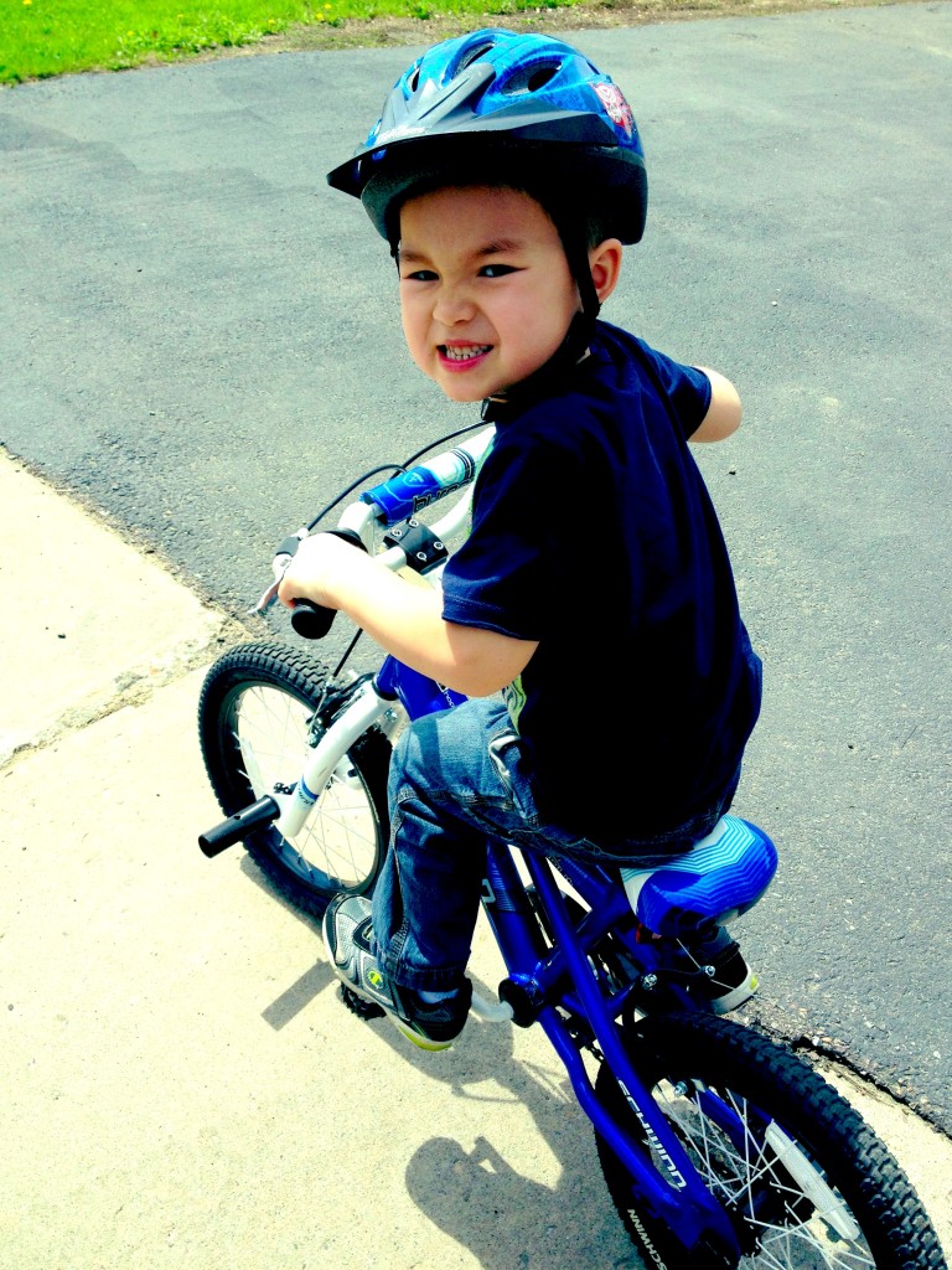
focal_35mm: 35
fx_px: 1283
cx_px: 476
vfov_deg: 52.6
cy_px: 635
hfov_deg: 40.7
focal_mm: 4.28
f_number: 2.4
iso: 50
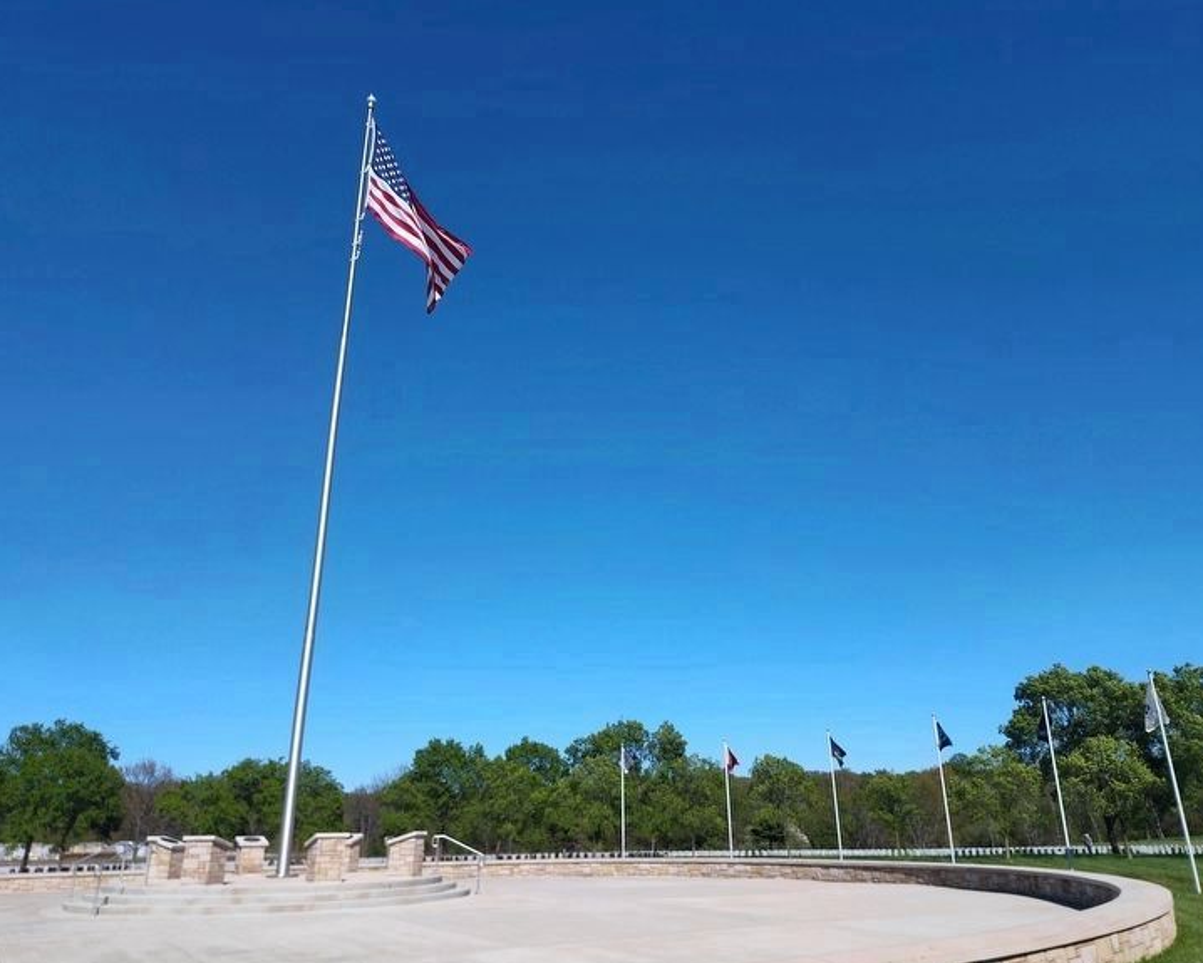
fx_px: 890
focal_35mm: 25
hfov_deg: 68.0
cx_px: 637
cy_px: 486
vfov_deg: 56.8
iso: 100
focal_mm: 5.56
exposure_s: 1/1648
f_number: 1.8
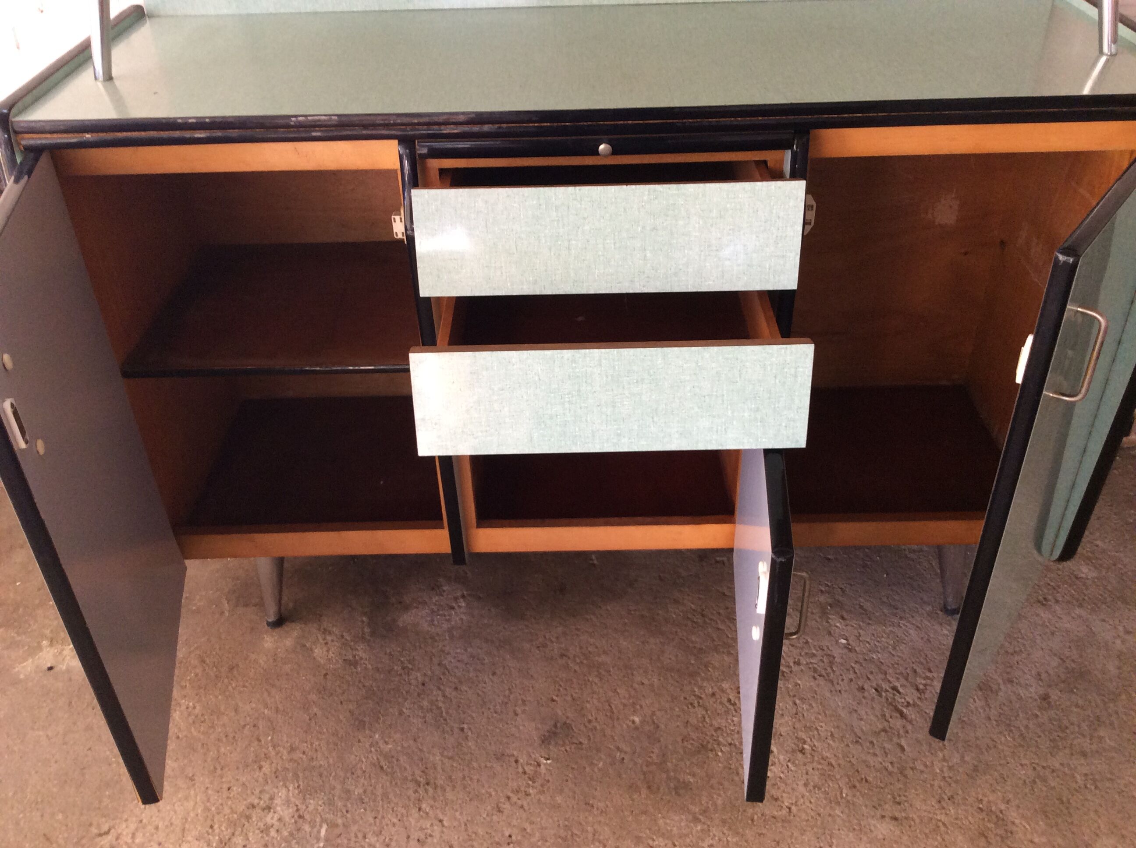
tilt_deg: -36.1
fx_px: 1049
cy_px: 424
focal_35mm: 32
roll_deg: +1.0
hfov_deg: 56.9
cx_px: 568
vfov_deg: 44.1
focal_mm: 3.3
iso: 80
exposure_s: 1/25
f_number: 2.4
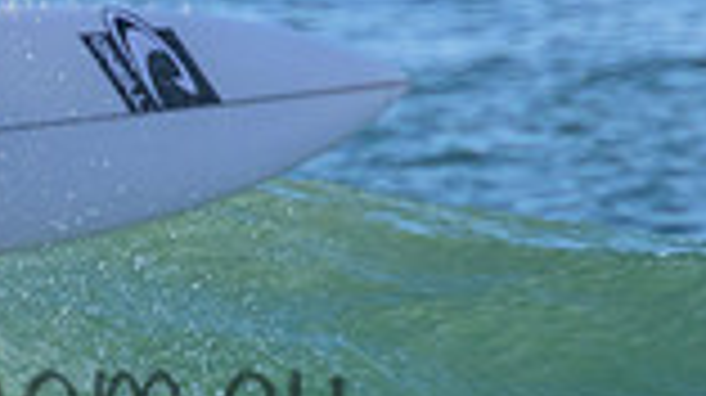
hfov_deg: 0.5
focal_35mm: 4148
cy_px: 218
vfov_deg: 0.3
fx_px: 77586
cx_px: -55
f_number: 11
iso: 1600
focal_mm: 800
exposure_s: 1/400
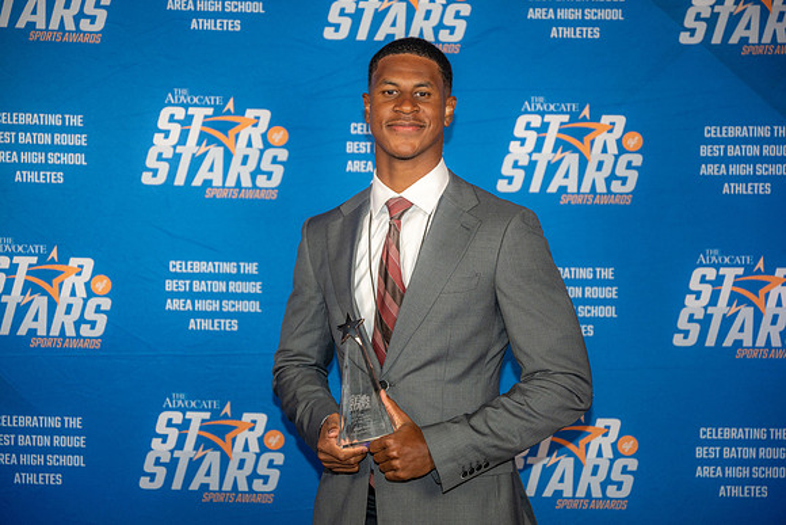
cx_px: 393
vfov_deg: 19.7
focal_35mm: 69
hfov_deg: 29.2
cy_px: 262
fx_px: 1507
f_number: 2.8
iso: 320
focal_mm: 69
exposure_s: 1/160
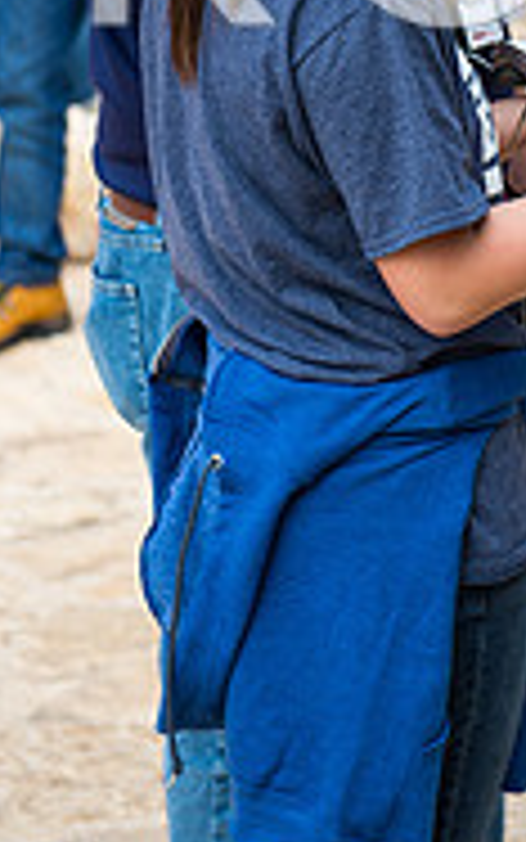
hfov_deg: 7.6
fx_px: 3942
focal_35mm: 172
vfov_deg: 12.0
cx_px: 486
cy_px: -104
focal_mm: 70
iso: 100
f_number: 2.8
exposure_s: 1/640
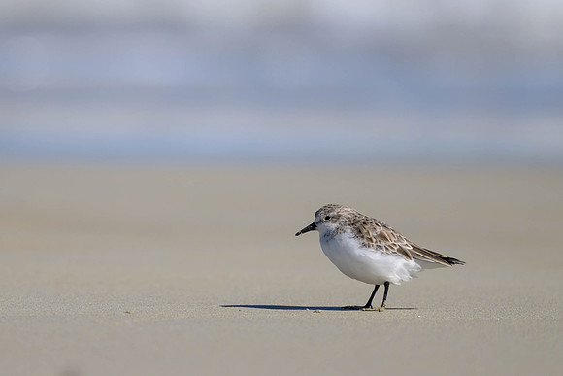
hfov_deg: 1.8
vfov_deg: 1.2
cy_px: 141
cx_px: 165
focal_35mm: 1134
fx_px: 17736
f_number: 4
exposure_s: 1/3200
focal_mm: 560
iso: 110
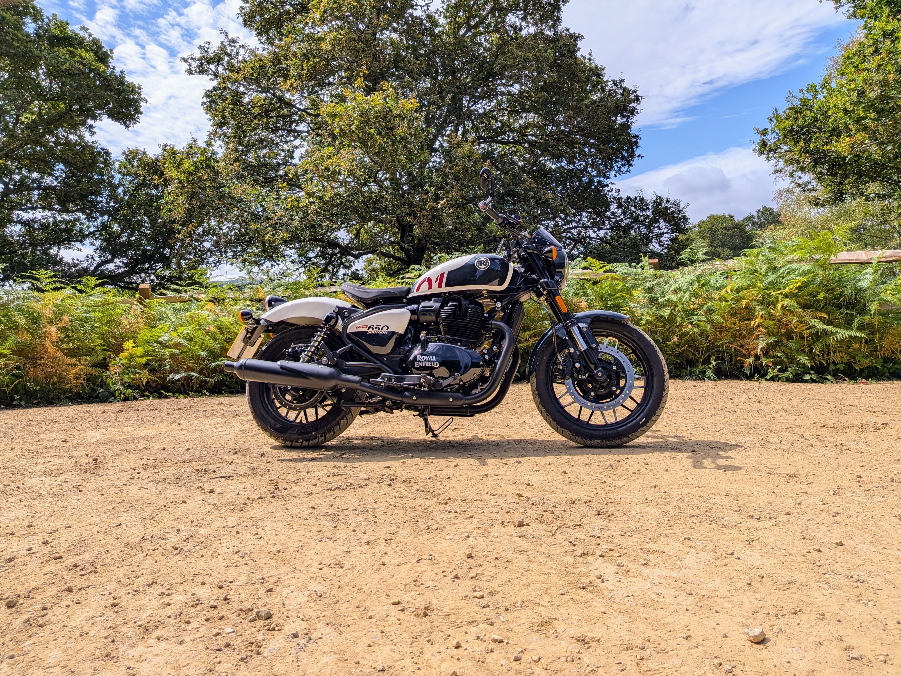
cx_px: 450
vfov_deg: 56.8
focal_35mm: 24
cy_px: 338
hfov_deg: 71.6
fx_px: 625
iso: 29
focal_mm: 4.53
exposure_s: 1/2924
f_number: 1.7
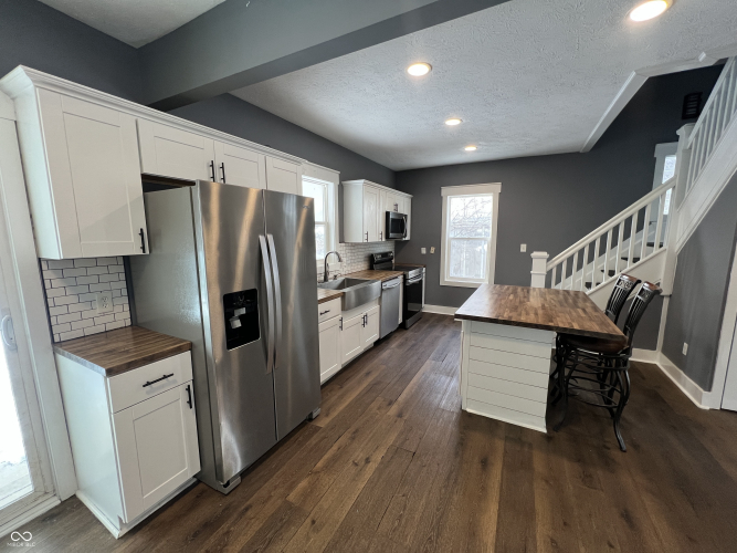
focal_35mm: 13
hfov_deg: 106.2
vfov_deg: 89.9
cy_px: 276
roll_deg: +0.7
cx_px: 368
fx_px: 277
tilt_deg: -8.9
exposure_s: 1/120
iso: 200
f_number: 1.8
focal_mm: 1.57
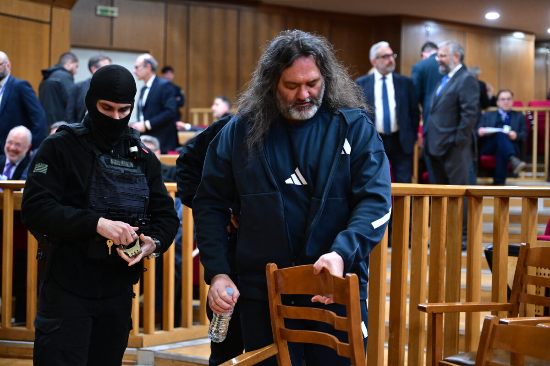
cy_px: 183
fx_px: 917
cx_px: 275
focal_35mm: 60
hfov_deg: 33.4
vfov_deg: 22.6
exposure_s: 1/200
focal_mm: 60
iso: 4000
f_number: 2.8
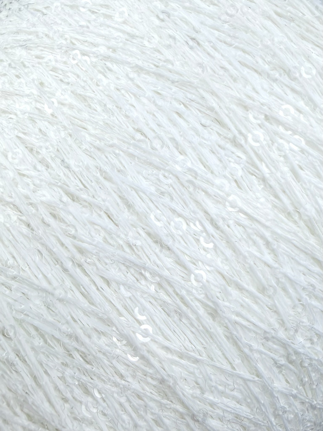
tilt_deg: -52.4
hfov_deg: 56.8
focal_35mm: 24
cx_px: 162
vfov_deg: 71.6
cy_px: 216
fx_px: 299
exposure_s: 1/777
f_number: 2.2
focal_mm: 2.22
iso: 25
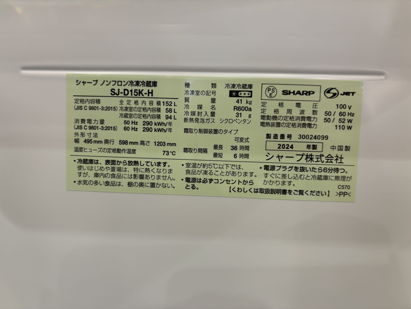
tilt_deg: -4.6
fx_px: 309
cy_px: 154
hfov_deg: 67.3
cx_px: 206
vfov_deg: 53.1
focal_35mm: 26
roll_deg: -1.8
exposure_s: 1/50
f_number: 1.6
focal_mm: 5.96
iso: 80
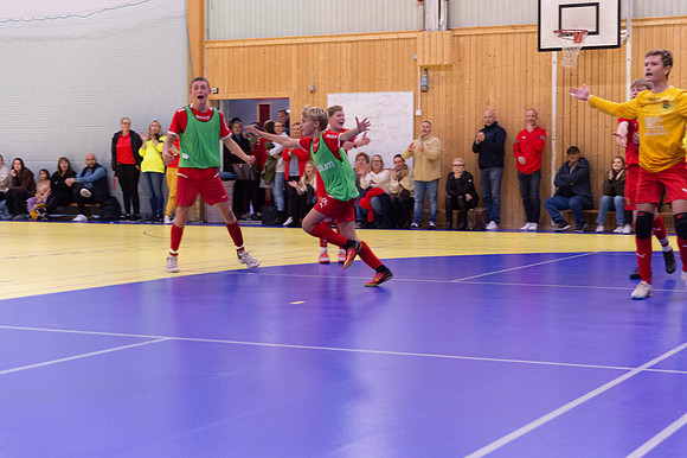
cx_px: 344
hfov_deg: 28.9
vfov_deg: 19.4
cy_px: 229
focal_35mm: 70
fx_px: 1335
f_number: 3.2
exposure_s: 1/400
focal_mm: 70
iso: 4000
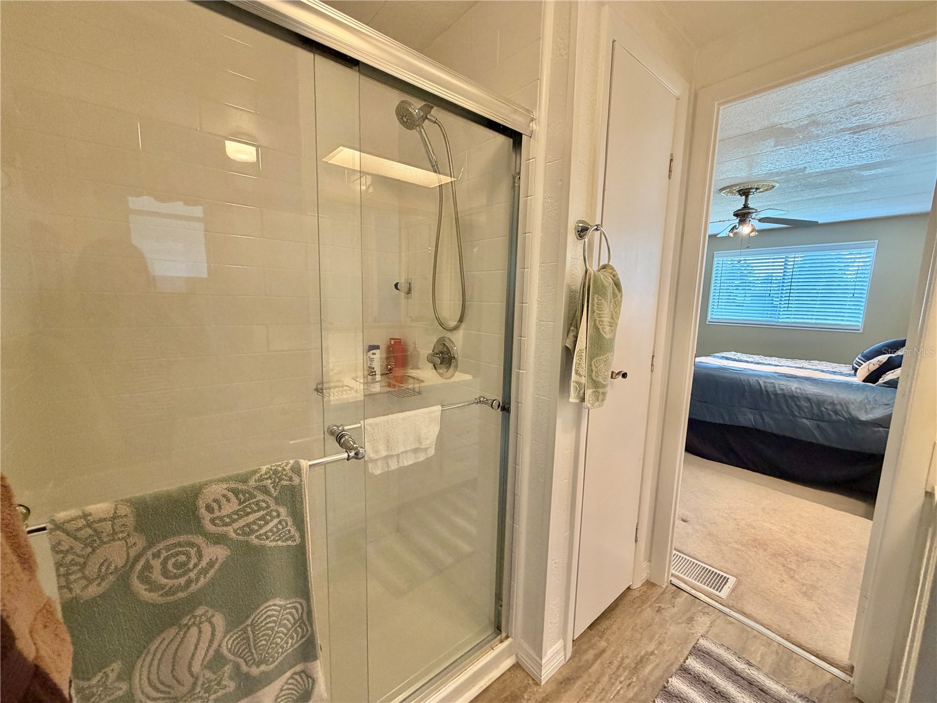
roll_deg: -1.0
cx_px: 468
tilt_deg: -7.5
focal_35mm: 14
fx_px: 379
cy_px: 352
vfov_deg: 85.7
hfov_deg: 102.1
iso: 250
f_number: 2.2
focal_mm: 2.22
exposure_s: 1/60
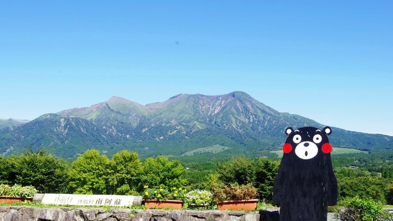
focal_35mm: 49
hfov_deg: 42.1
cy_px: 126
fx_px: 511
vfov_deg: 24.4
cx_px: 197
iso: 200
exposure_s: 1/160
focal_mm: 30.63
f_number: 11
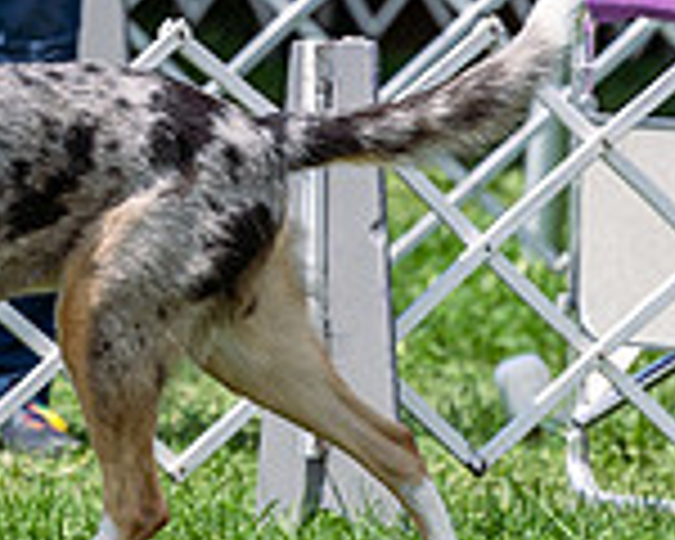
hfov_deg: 2.3
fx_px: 16921
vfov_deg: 1.8
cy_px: -86
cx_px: -106
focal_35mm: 847
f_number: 5
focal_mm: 200
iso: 100
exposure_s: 1/1000
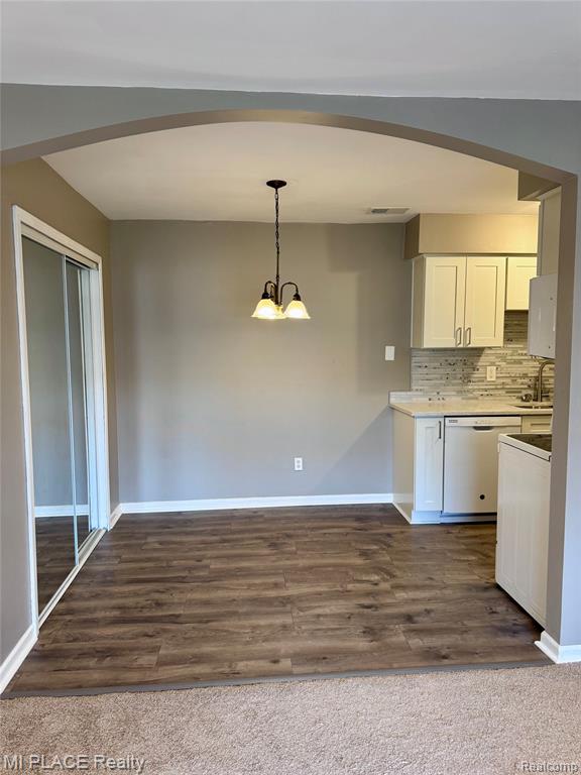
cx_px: 290
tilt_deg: -5.1
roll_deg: +0.2
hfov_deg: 56.8
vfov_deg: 71.6
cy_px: 388
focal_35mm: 24
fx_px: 537
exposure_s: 1/60
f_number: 1.78
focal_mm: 6.76
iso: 160
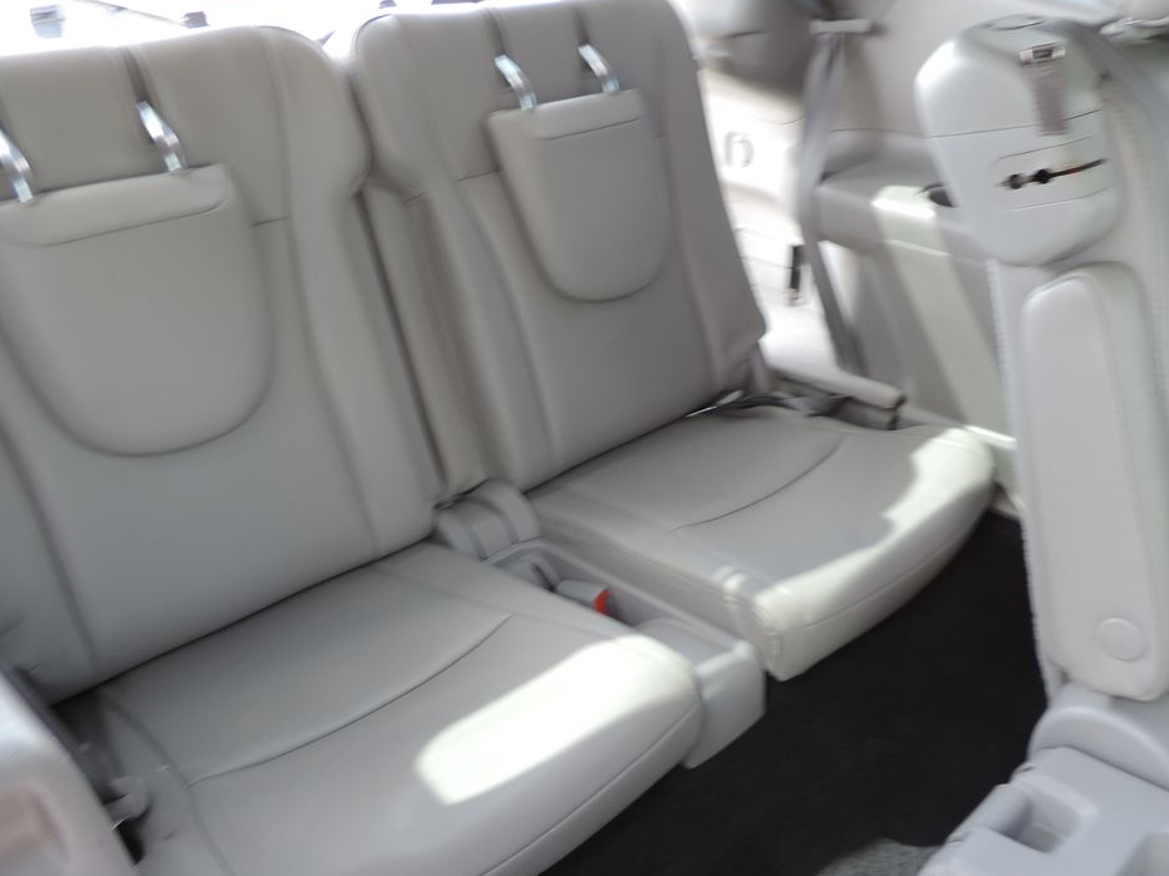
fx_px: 1114
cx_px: 660
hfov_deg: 55.2
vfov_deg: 42.9
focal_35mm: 33
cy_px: 491
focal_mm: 4.3
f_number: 3
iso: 80
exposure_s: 1/40
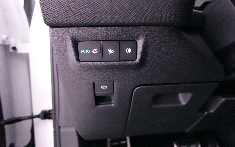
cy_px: 70
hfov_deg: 82.3
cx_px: 117
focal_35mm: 21
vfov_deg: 57.3
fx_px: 135
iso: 6400
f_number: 2
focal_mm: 7.6
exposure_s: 1/40
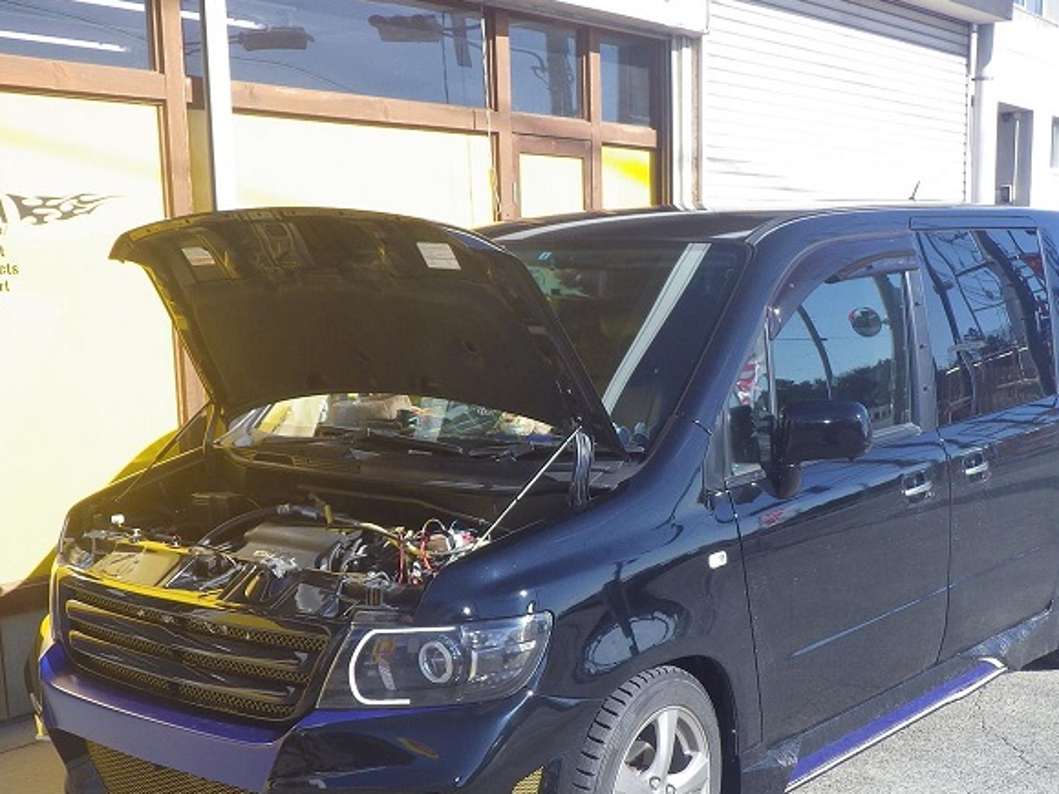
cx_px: 582
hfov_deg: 40.4
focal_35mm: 47
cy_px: 542
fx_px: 1438
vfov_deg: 30.6
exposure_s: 1/320
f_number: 4.6
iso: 125
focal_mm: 6.1
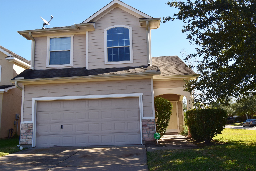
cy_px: 86
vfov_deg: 43.6
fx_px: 213
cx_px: 128
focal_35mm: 30
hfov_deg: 61.9
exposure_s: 1/200
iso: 180
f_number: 10
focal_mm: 20
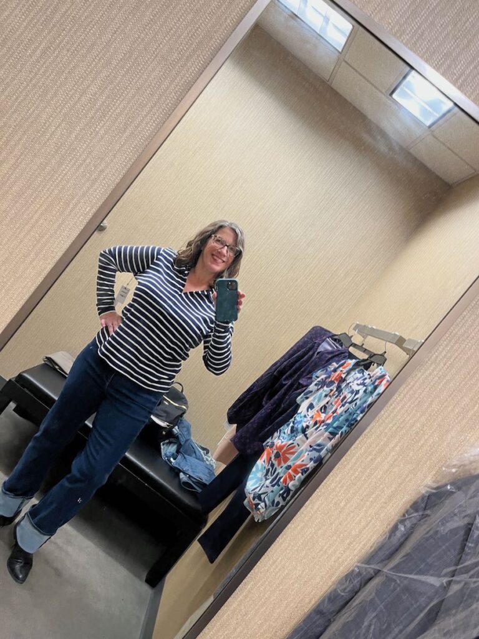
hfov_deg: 53.1
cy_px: 320
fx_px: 480
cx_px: 240
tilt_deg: -1.5
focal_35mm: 26
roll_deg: -38.3
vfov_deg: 67.3
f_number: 1.6
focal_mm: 5.1
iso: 125
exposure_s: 1/60
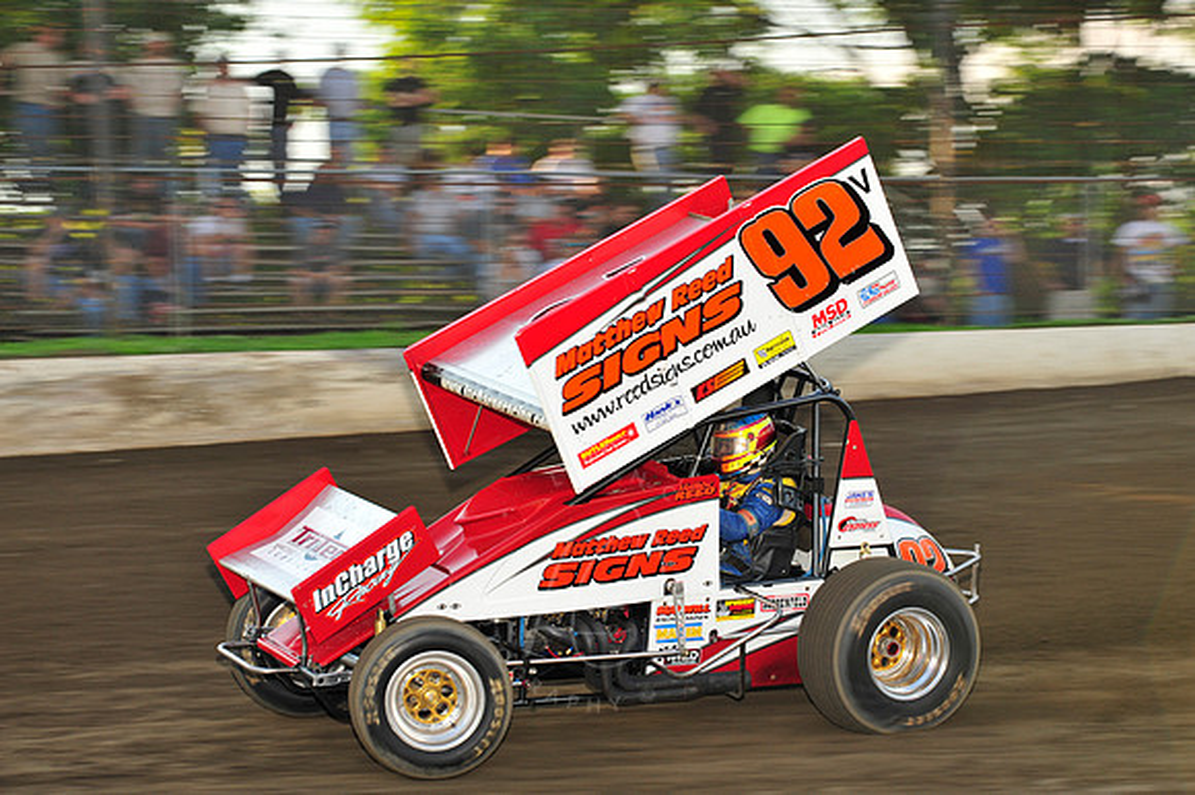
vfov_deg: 12.2
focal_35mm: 112
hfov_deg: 18.3
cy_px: 398
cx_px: 598
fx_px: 3716
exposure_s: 1/320
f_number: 8
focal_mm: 112
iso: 640
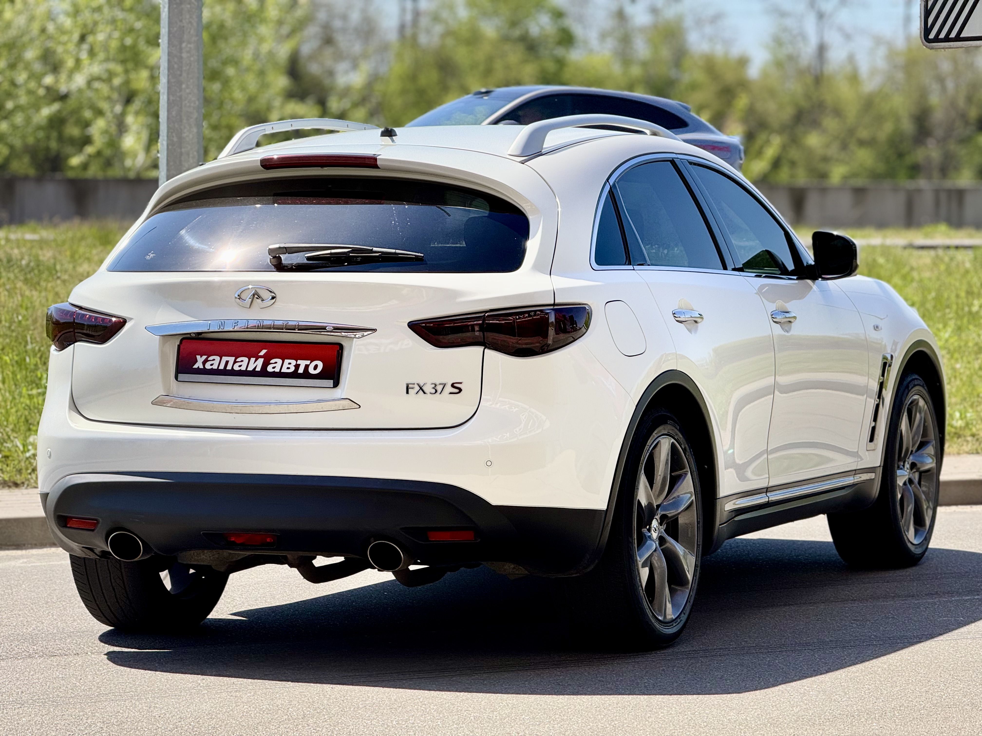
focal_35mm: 120
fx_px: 3404
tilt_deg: -2.2
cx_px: 491
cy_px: 368
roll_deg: -0.2
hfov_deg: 16.4
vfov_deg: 12.3
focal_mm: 15.66
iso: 50
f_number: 2.8
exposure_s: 1/951
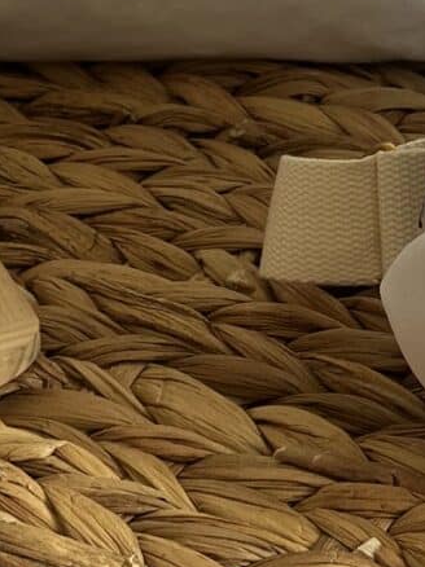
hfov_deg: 9.7
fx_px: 2491
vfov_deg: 12.5
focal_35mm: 152
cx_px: 350
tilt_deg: -19.3
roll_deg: +3.0
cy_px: -207
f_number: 1.5
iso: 32
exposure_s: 1/121
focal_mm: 5.7
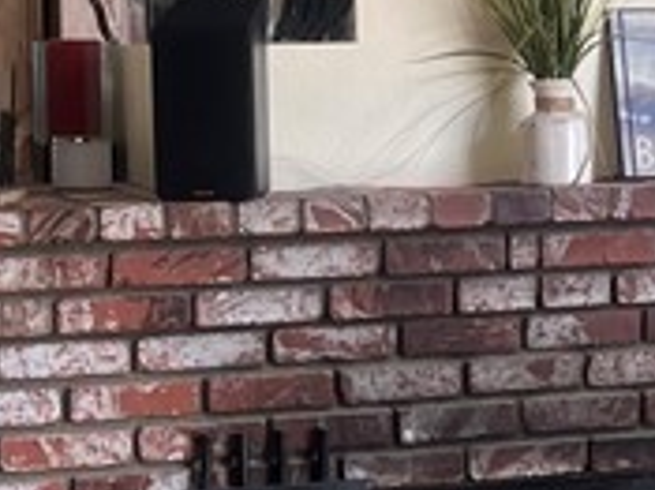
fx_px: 2874
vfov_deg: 9.8
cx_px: 569
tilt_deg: -4.9
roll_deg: +0.6
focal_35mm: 152
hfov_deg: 12.9
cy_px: 221
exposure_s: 1/121
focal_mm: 5.7
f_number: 1.5
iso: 40
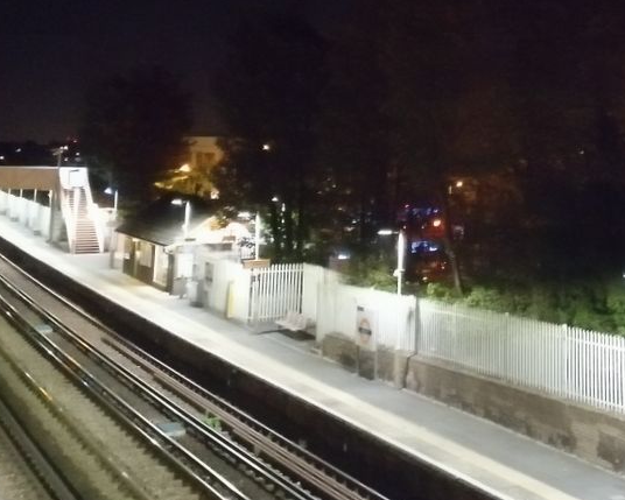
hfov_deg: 30.6
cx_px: 556
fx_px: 1092
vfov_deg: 24.9
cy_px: 35
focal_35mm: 59
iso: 2500
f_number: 1.8
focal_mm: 3.88
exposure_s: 1/12.5
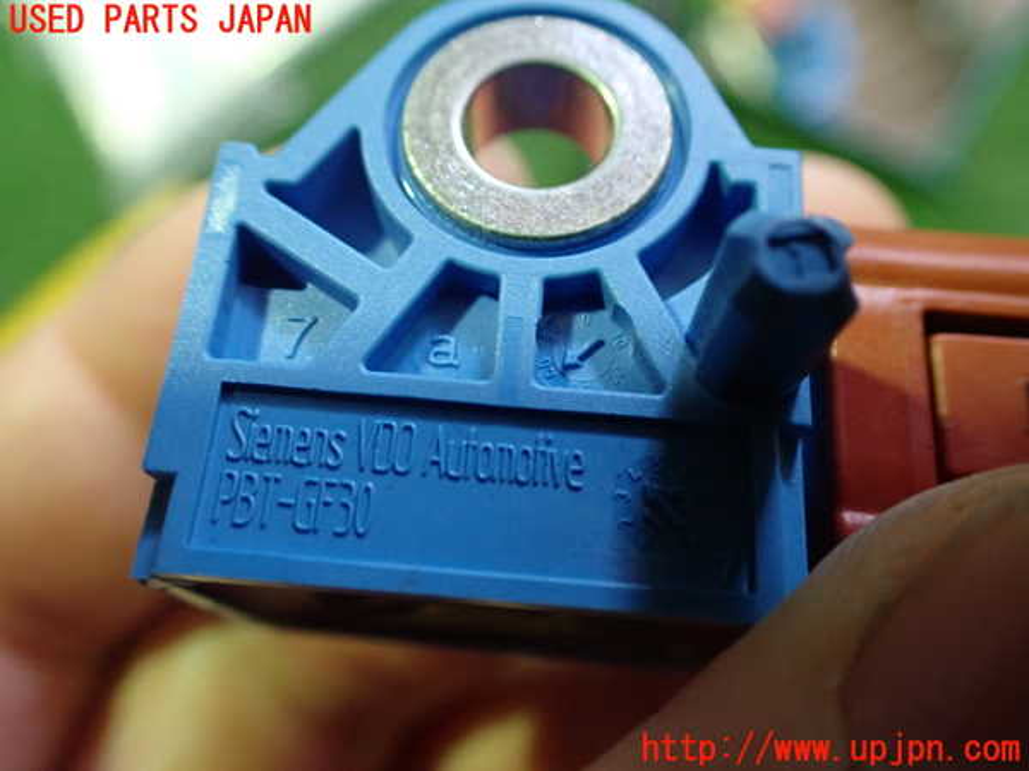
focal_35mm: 30
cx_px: 514
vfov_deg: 46.8
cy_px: 386
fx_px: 892
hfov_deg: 60.0
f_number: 2.3
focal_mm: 5.4
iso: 800
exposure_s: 1/50
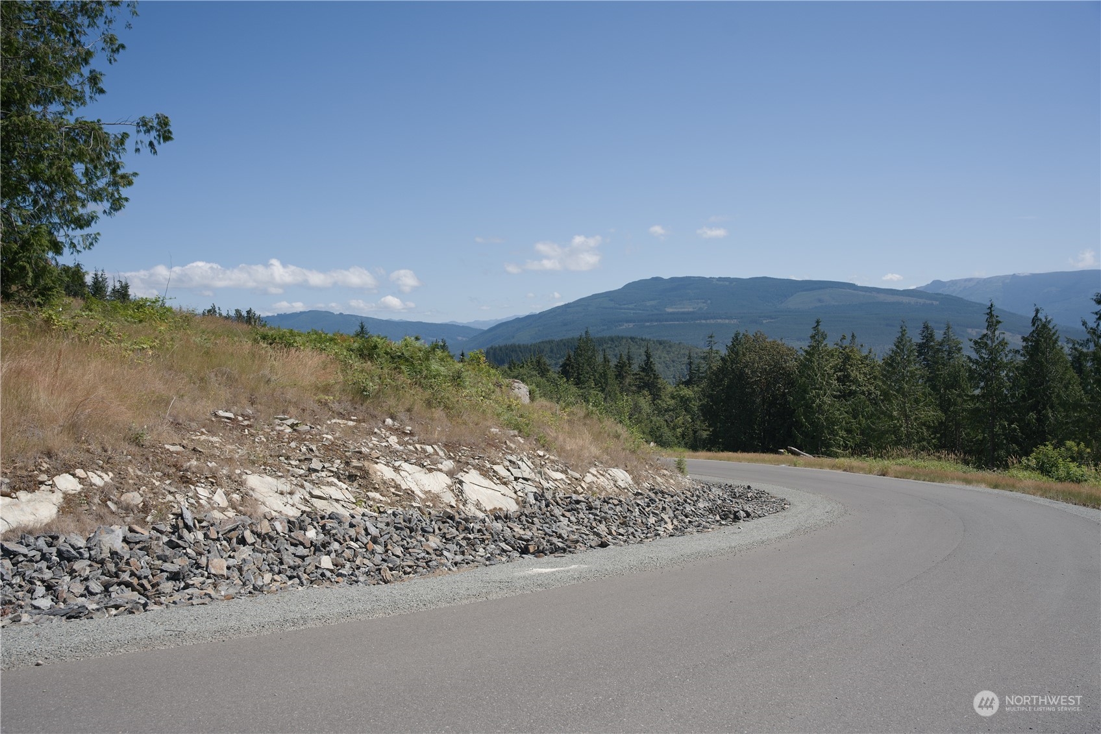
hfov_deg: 60.8
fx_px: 939
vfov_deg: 42.7
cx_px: 550
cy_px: 367
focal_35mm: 31
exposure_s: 1/800
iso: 100
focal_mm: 30.7
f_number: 5.6
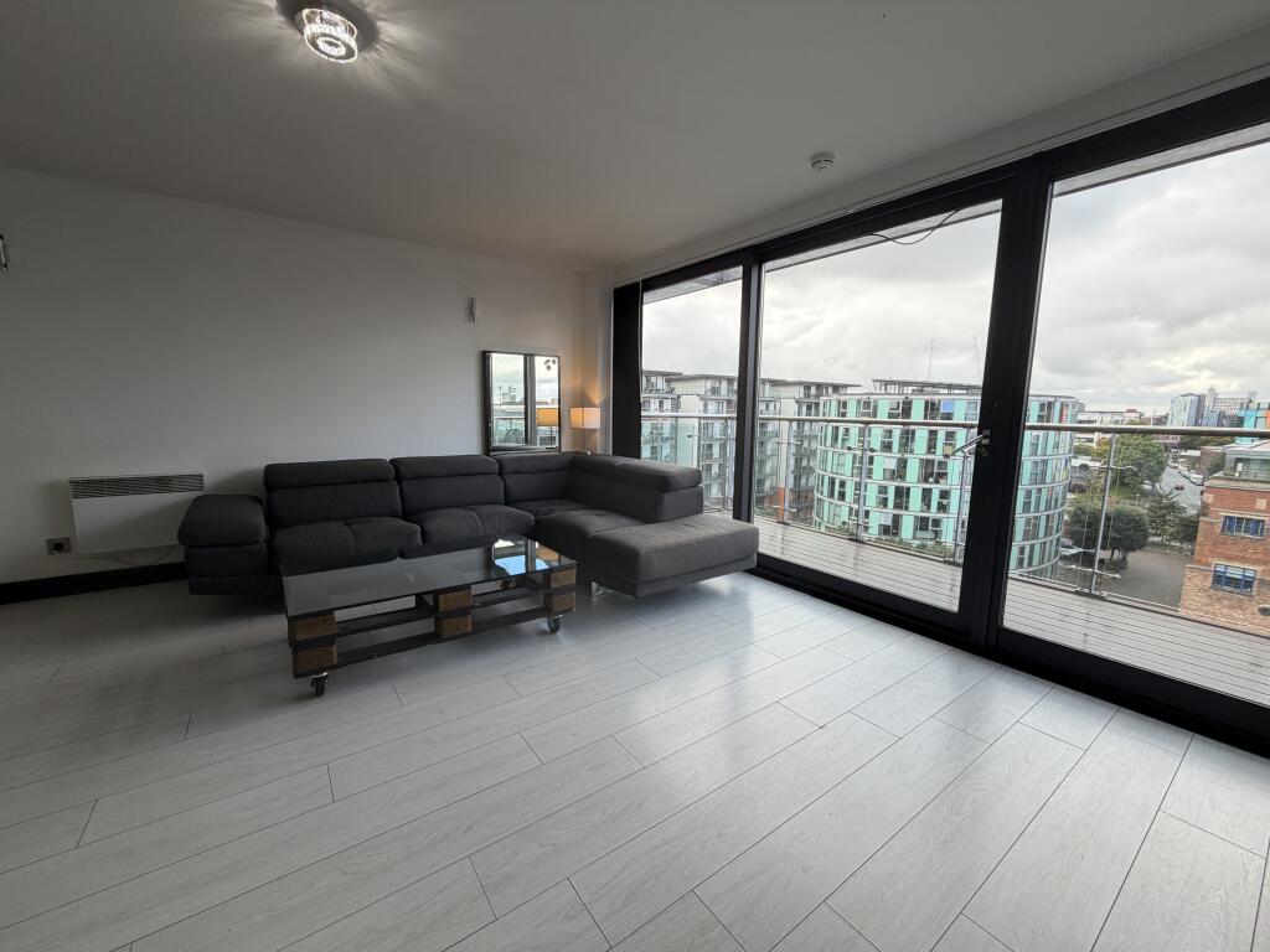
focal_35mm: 14
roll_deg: -0.4
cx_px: 635
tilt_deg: -6.5
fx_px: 514
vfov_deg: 85.7
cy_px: 476
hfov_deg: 102.1
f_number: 2.2
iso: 40
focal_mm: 2.22
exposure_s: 1/168
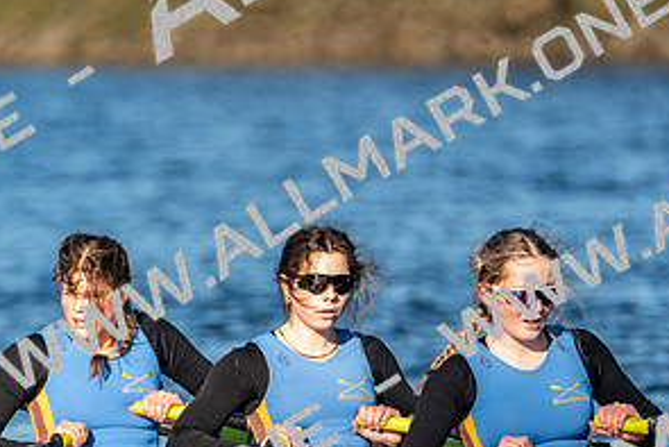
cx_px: 272
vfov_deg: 1.4
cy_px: 396
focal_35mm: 996
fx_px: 18517
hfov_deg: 2.1
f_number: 6.3
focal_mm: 506
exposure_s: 1/2000
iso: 500
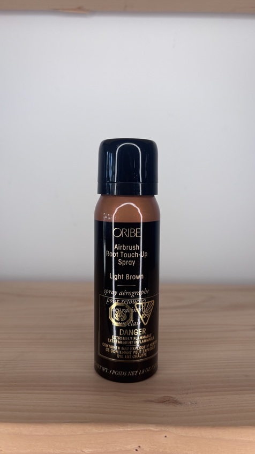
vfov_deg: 66.1
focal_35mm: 29
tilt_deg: -9.8
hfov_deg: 40.1
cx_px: 123
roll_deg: -1.9
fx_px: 349
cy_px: 223
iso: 50
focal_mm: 5.96
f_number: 1.6
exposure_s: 1/370
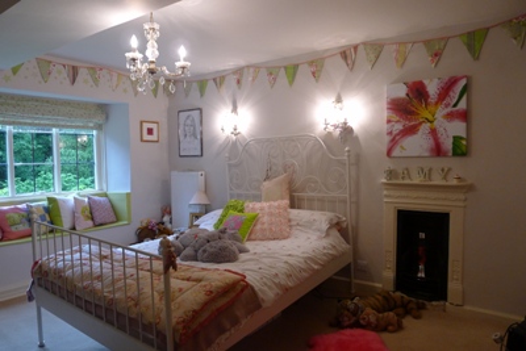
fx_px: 351
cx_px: 263
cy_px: 176
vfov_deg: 53.2
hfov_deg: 73.7
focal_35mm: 24
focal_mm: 5.1
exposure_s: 1/60
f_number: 2
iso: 200
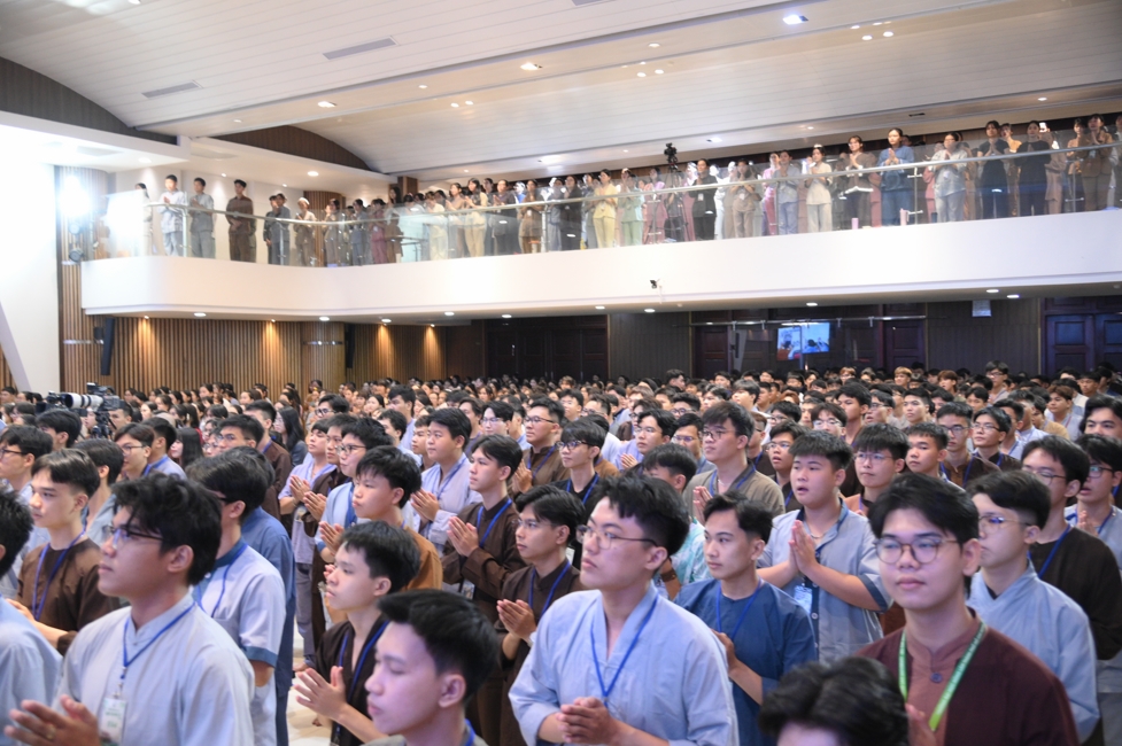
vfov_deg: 38.8
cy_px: 373
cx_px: 561
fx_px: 1059
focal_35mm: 34
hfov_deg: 55.8
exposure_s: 1/80
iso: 3200
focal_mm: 34
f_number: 4
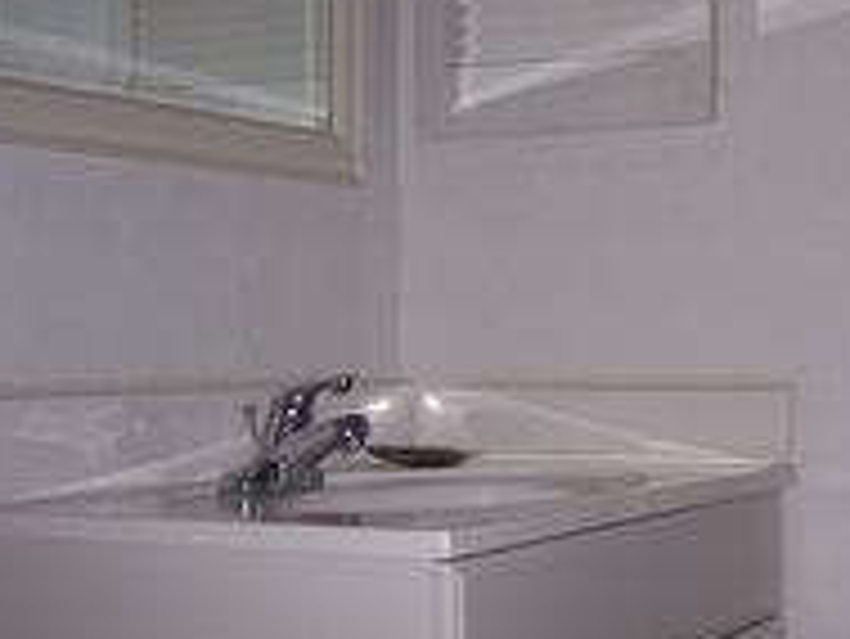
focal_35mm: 70
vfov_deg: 21.0
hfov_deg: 26.6
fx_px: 1720
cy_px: 302
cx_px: 805
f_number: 2.8
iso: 125
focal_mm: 6
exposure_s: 1/60
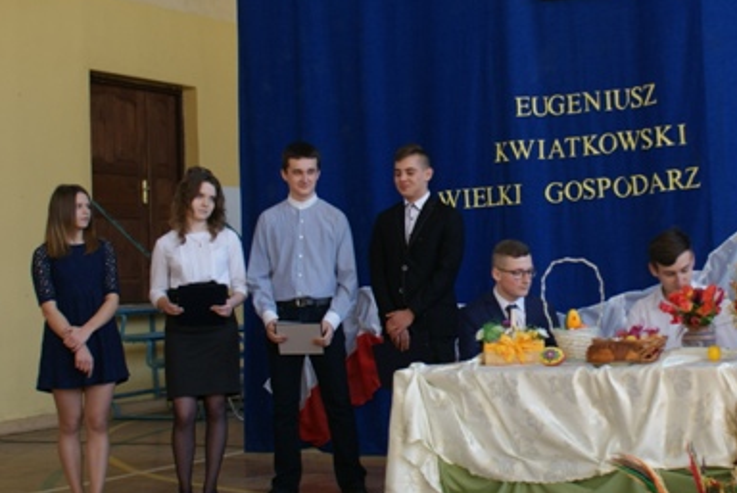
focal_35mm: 65
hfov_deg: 30.2
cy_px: 205
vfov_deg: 21.0
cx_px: 582
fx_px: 1332
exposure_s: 1/40
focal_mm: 26
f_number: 4.5
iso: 100
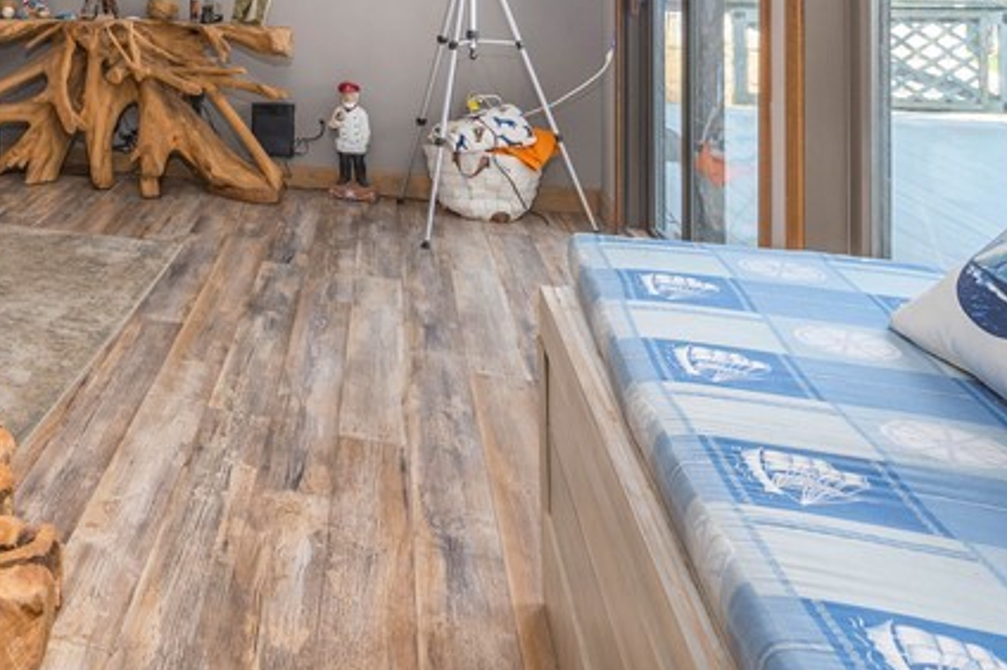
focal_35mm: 41
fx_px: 1146
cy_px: -65
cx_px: -144
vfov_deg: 29.4
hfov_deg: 38.0
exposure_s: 1/60
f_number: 8
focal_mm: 16
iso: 200
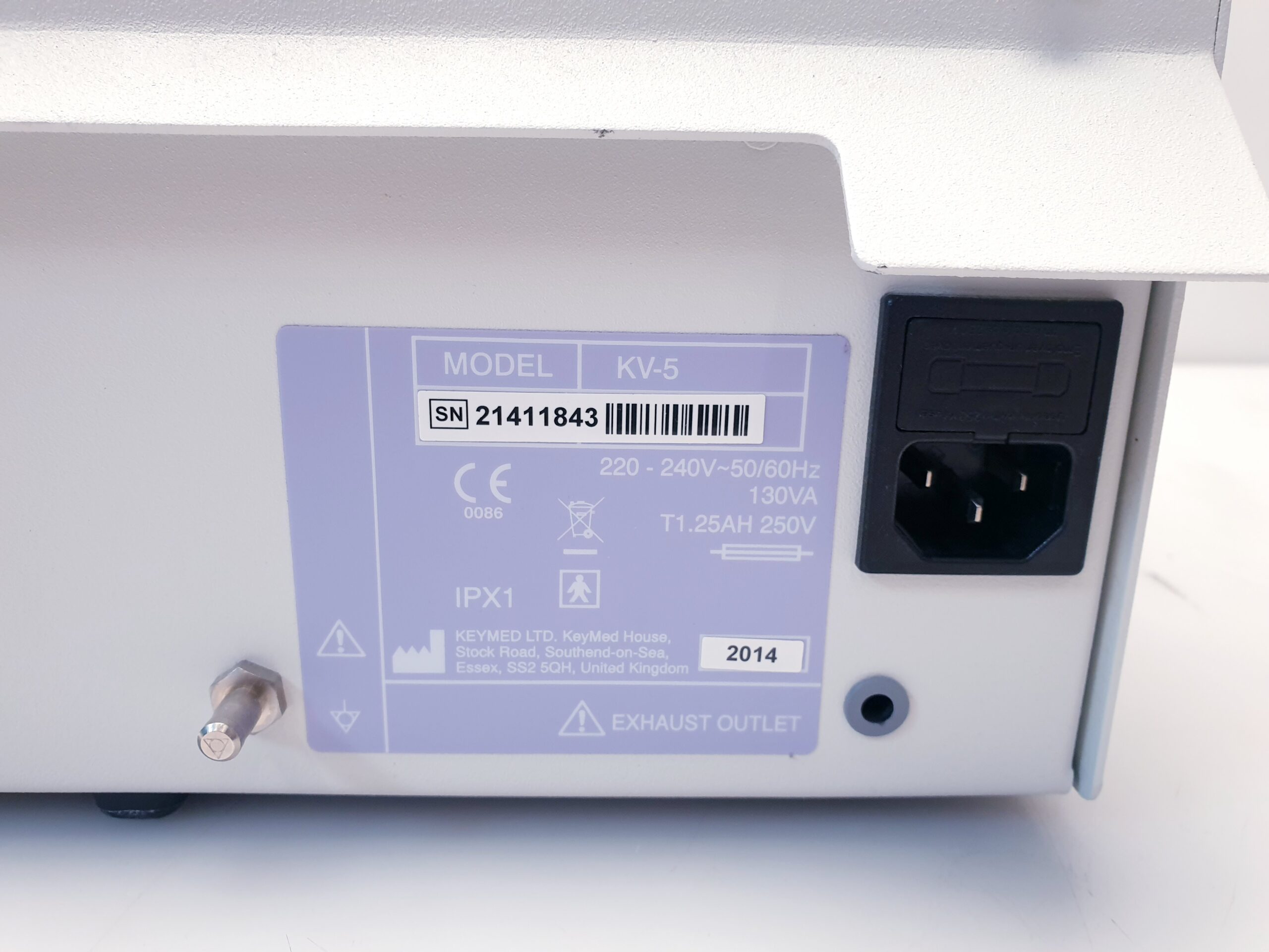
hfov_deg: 67.3
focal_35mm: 26
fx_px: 953
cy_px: 476
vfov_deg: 53.1
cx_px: 634
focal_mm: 4.3
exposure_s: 1/50
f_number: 2.4
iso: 125
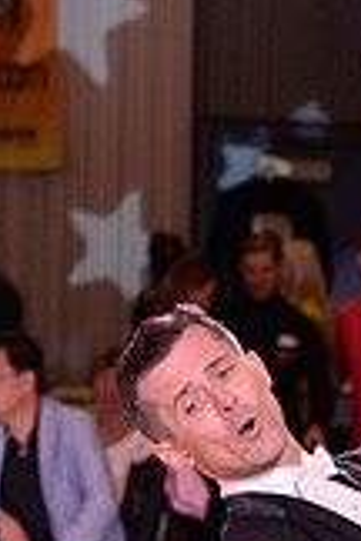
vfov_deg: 6.6
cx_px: 523
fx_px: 4617
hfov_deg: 4.5
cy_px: 805
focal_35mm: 307
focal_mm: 86
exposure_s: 1/250
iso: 2000
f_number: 4.5
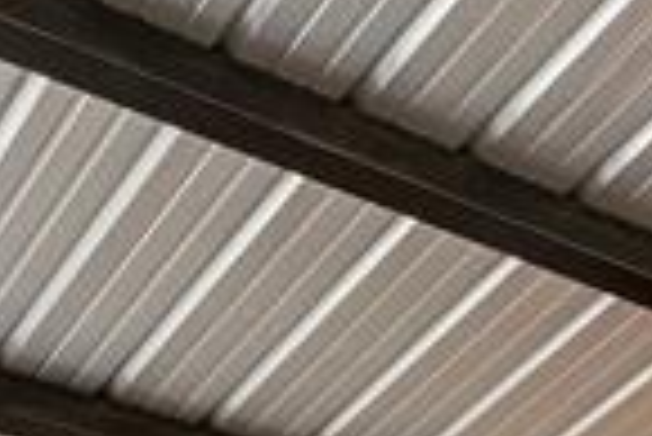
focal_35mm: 106
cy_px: 1268
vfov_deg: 10.0
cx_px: 965
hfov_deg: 17.4
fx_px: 1922
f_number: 6.3
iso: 200
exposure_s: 1/20
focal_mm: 10
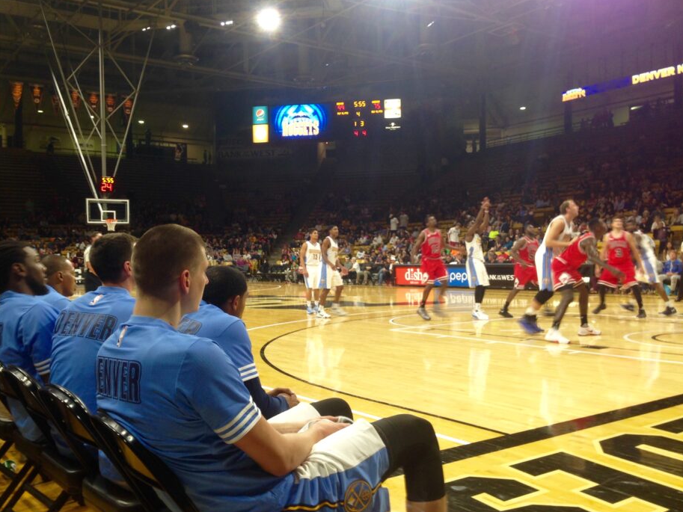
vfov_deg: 38.7
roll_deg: +0.3
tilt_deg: +0.0
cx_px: 333
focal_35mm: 37
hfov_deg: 50.1
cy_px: 247
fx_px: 730
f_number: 2.4
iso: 50
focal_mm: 4.12
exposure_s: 1/24
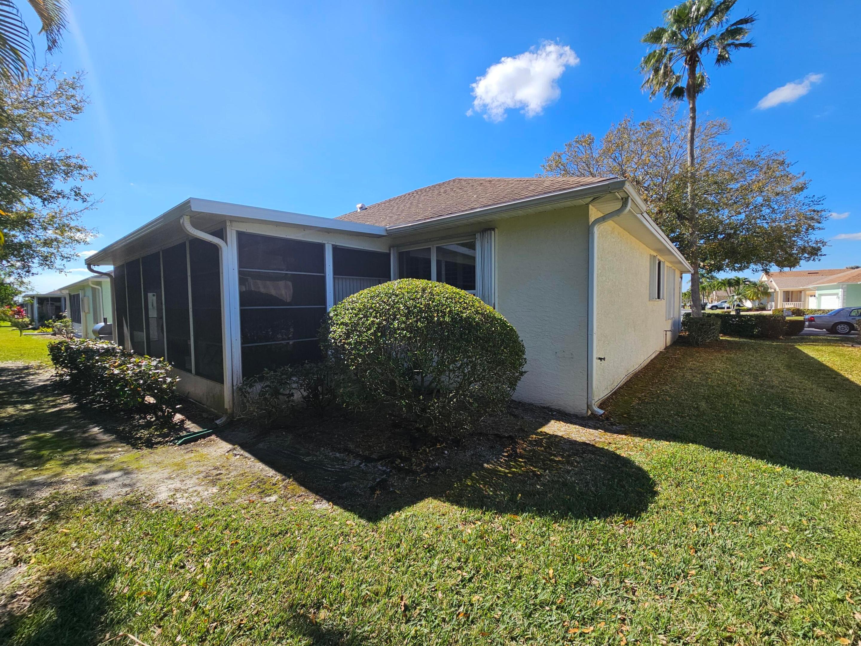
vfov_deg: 89.9
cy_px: 323
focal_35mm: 13
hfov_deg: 106.2
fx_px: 323
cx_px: 430
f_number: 2.2
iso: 50
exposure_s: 1/1746
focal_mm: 2.2
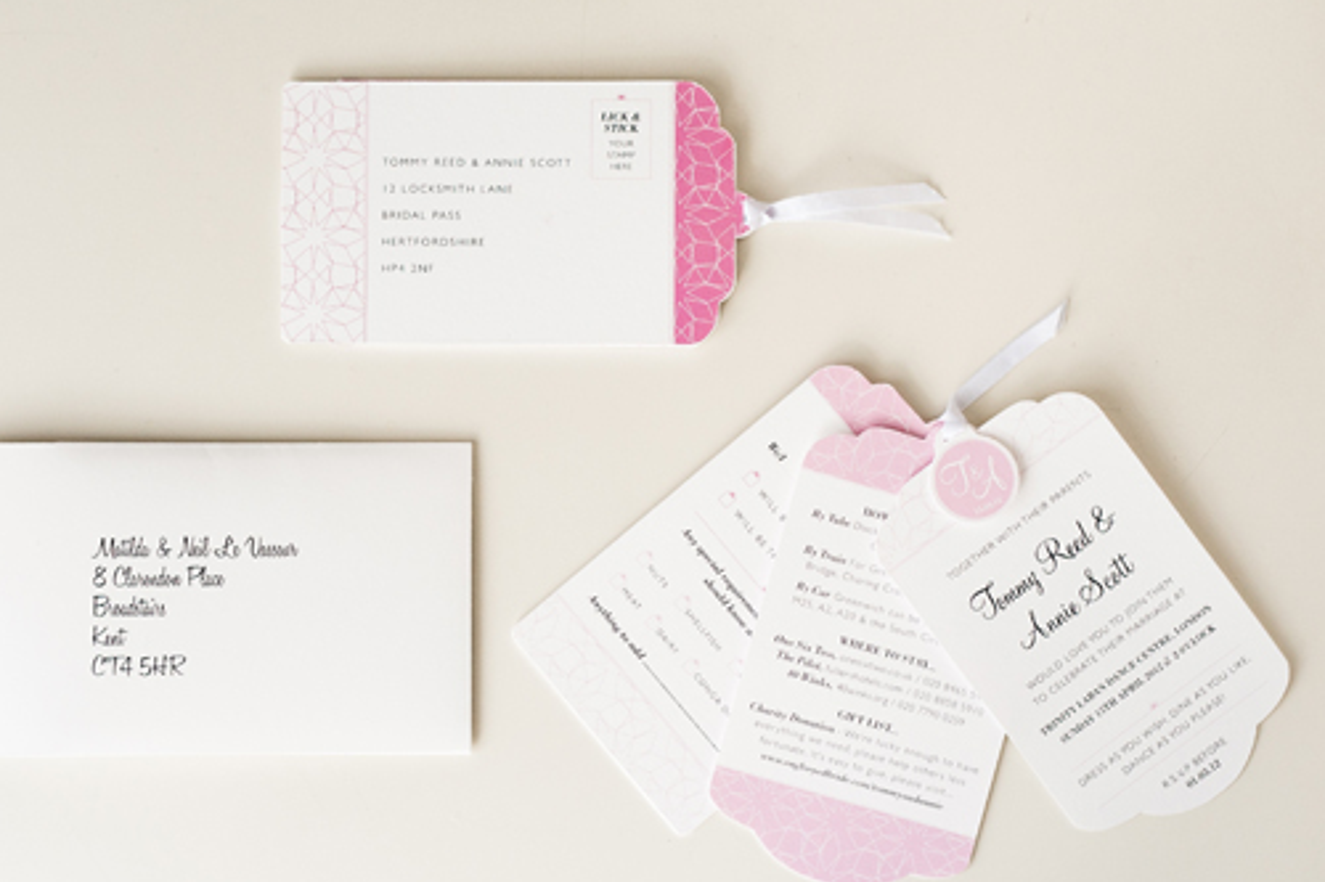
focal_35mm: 60
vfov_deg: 22.6
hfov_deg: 33.4
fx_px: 2207
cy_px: 467
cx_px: 610
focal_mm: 50
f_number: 3.2
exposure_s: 1/100
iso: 400
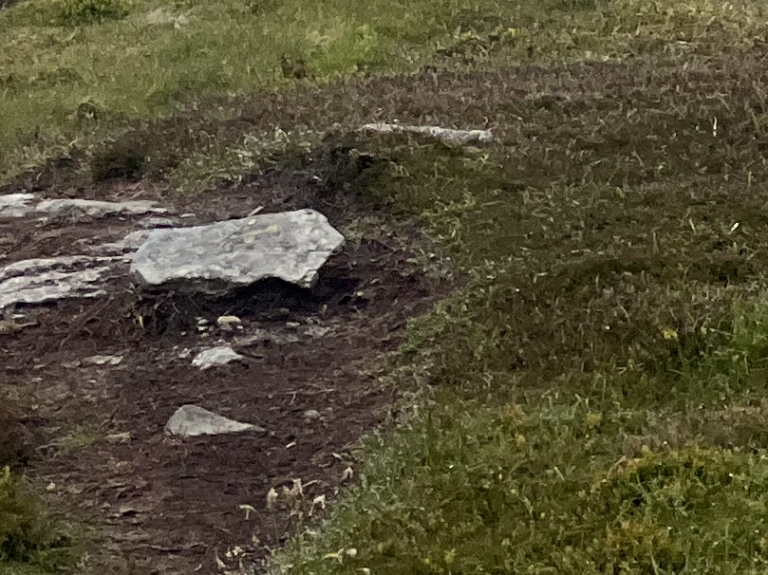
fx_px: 8516
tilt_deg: +1.2
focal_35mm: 384
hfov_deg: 5.1
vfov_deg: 3.8
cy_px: -636
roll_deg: -0.9
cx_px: -585
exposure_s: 1/528
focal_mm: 9
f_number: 2.8
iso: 32
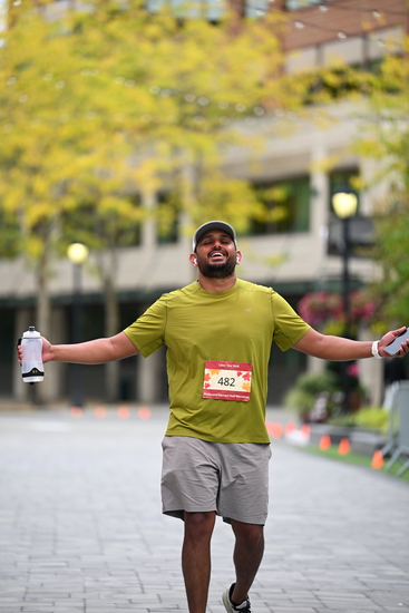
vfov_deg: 12.4
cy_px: 306
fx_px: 2810
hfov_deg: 8.3
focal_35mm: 165
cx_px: 204
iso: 400
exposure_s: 1/1250
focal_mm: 165
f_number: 2.8
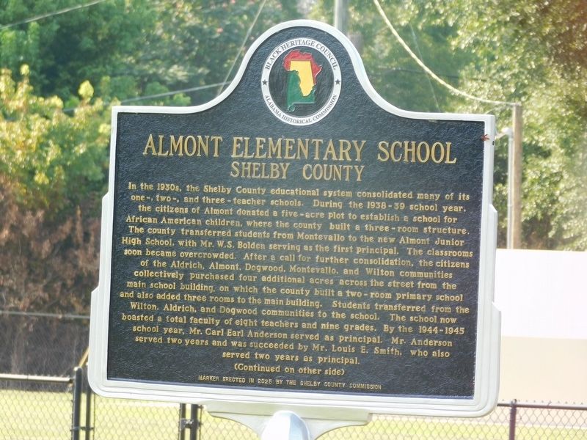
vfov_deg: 5.1
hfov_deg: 6.7
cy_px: 220
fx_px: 4985
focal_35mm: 294
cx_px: 294
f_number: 5.7
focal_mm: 52.2
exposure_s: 1/100
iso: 125
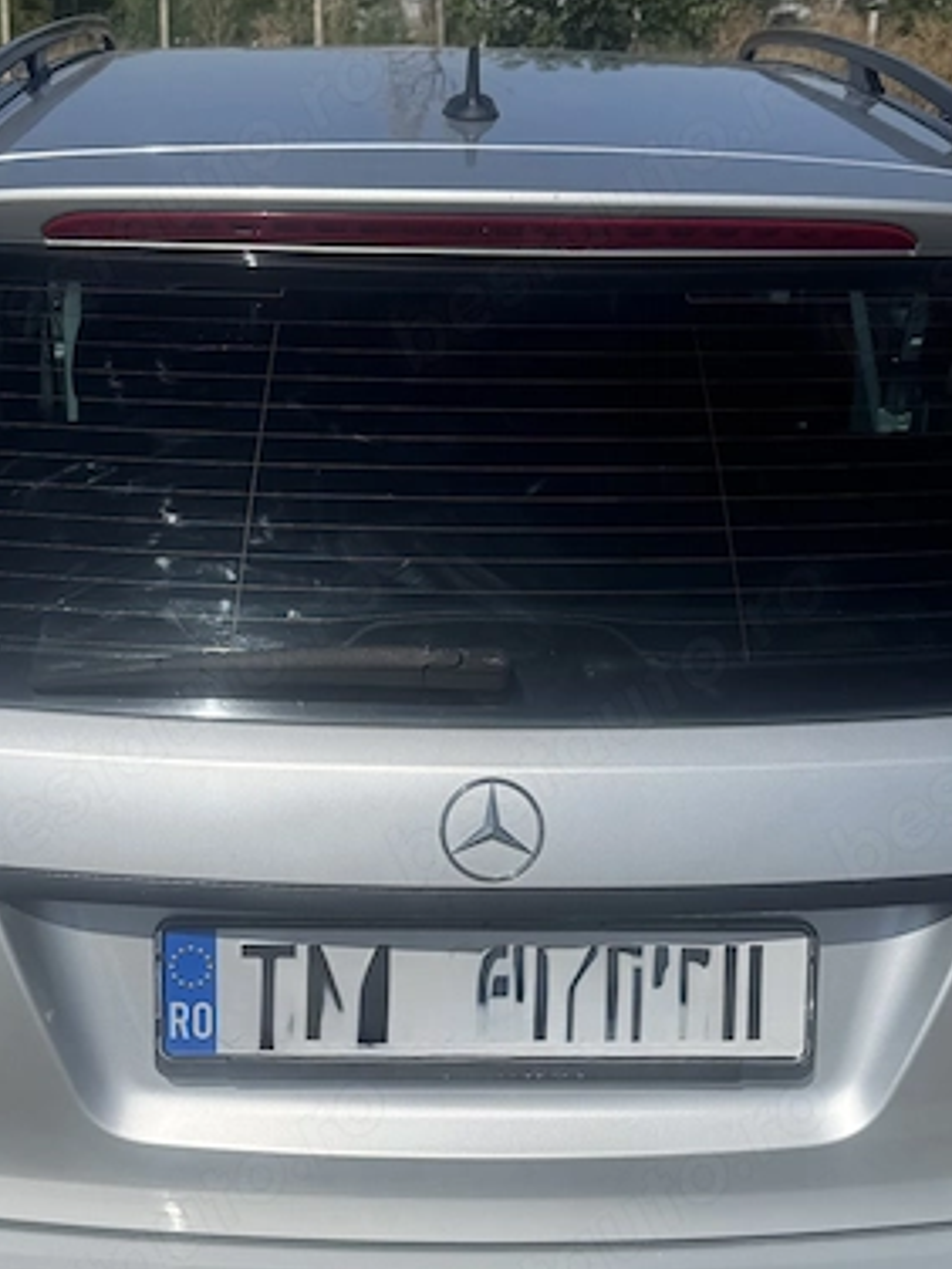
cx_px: 429
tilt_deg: -20.1
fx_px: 1870
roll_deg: +1.4
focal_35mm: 51
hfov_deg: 28.5
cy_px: 840
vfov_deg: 37.1
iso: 100
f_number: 1.78
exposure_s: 1/10309
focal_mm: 6.76
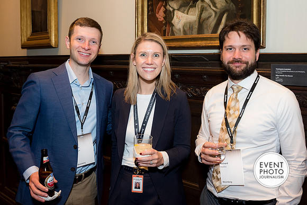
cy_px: 83
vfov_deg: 37.9
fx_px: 297
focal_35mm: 35
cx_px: 151
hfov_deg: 54.6
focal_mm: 24
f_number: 5
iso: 800
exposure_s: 1/125
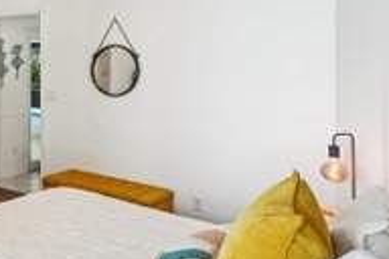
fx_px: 432
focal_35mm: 40
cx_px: -47
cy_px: 74
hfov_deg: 39.1
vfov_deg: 32.9
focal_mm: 16
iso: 400
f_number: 8
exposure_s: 1/15
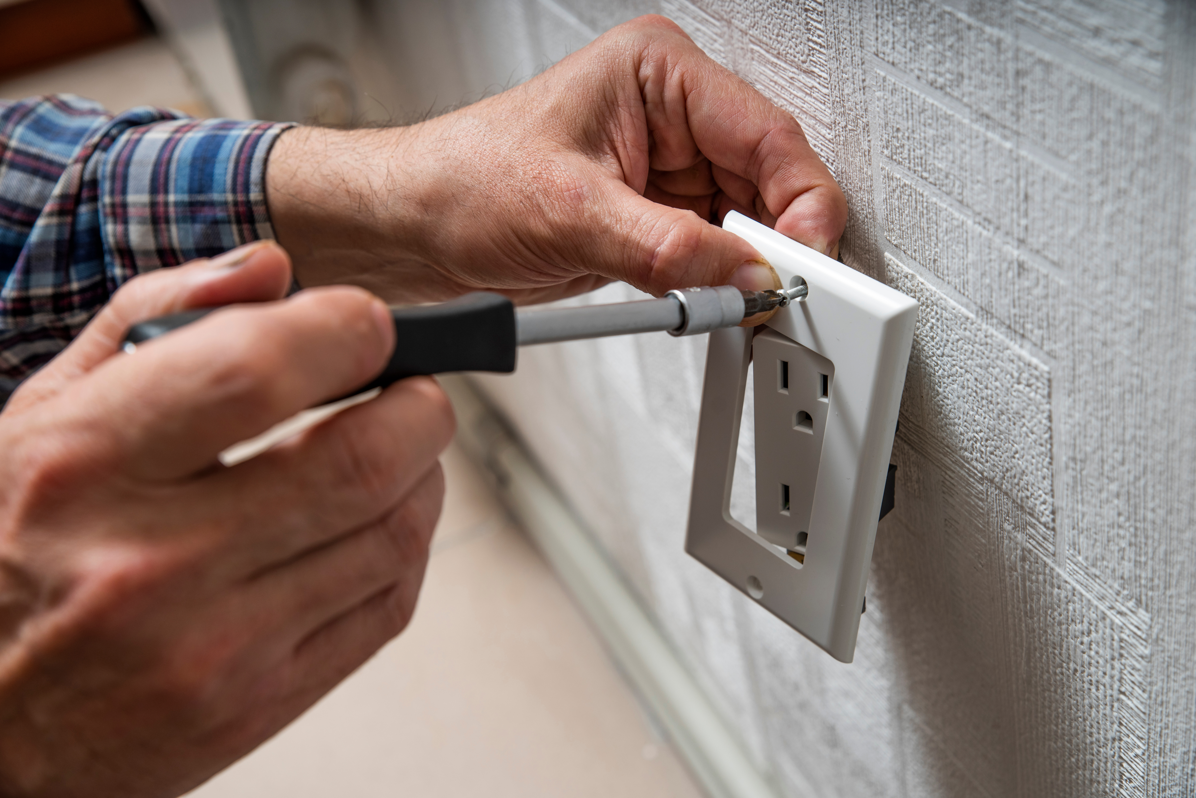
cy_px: 399
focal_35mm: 55
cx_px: 598
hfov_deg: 36.2
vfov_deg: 24.6
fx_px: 1828
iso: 100
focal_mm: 55
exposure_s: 1/200
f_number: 6.3
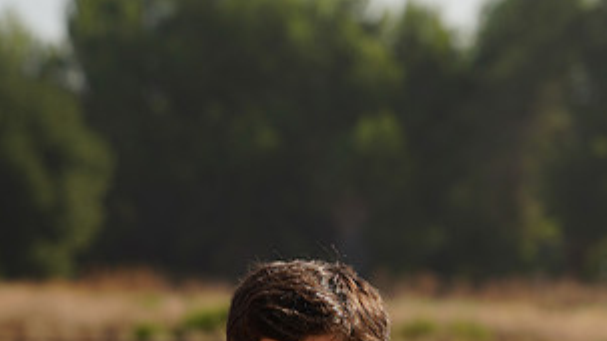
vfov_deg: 3.0
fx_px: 6450
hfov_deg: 5.4
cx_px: 252
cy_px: 564
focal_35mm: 401
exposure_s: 1/250
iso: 100
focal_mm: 200
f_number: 10
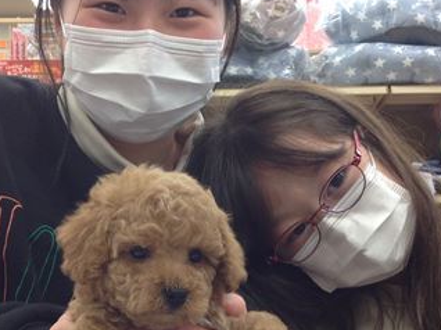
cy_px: 200
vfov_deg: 22.2
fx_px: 840
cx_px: 200
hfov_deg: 29.4
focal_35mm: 66
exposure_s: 1/30
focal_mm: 4.28
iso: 50
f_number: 2.4
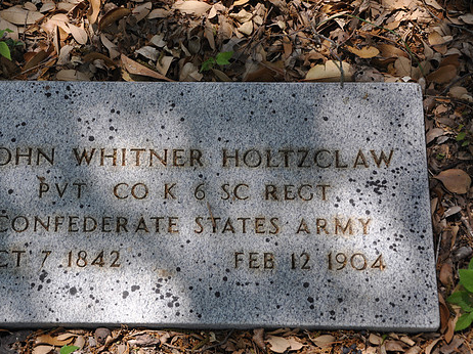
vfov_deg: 19.4
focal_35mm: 76
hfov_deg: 25.6
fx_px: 1038
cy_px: 193
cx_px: 181
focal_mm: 42
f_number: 5.6
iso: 280
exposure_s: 1/125
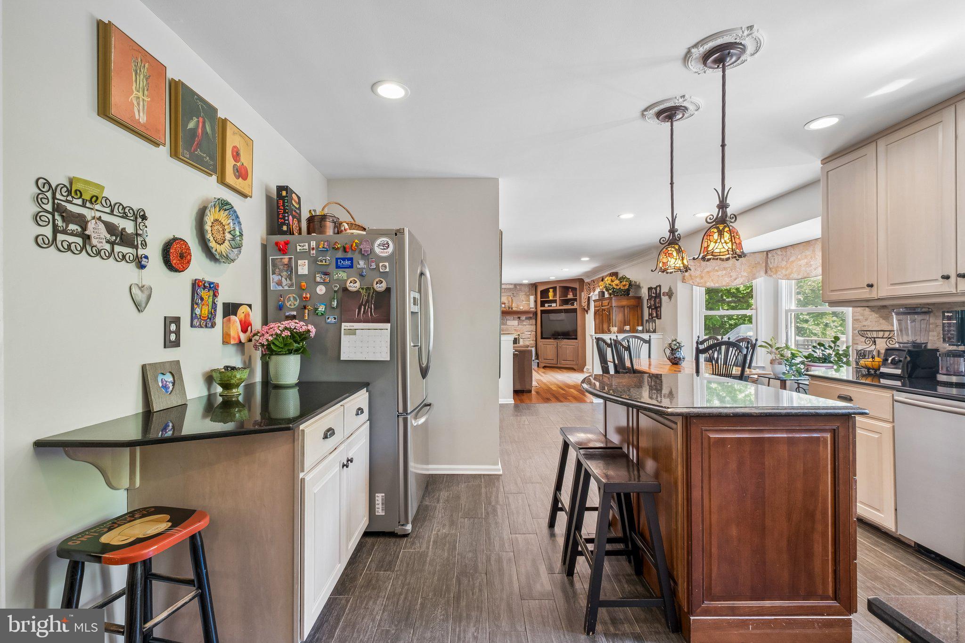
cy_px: 322
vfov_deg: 77.3
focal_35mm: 15
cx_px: 482
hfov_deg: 100.4
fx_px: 402
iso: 250
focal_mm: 10
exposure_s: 1/3.33
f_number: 8
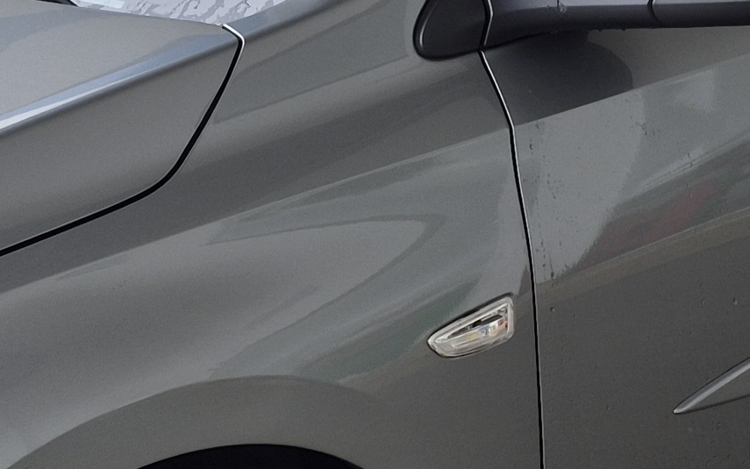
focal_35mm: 114
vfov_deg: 11.5
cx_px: 275
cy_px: 107
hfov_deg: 18.2
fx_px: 2331
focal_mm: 5.4
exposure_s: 1/129
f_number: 1.8
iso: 25
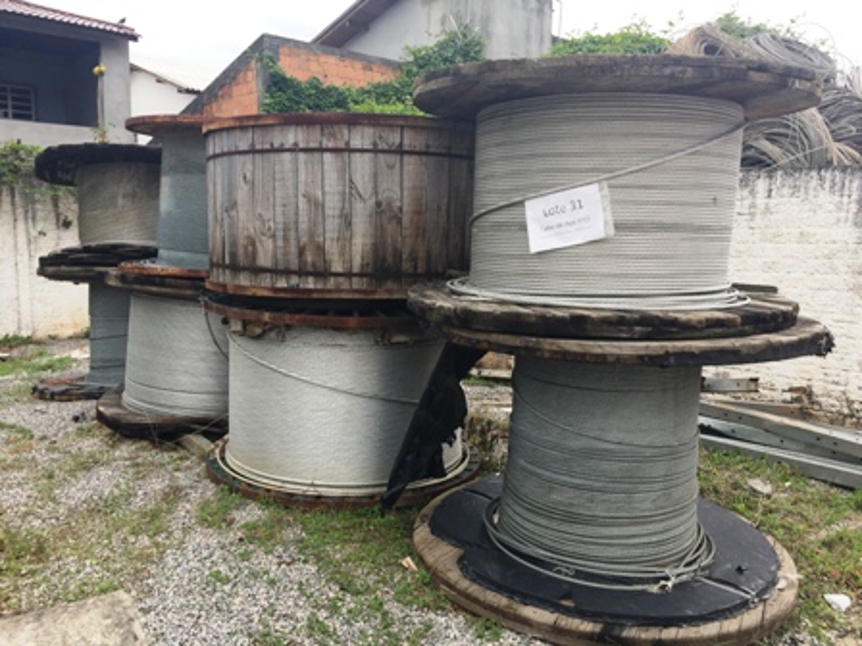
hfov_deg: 61.7
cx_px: 431
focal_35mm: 29
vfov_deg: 48.2
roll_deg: -1.6
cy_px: 323
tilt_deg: -5.9
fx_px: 722
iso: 32
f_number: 2.2
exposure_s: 1/494
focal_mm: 4.15
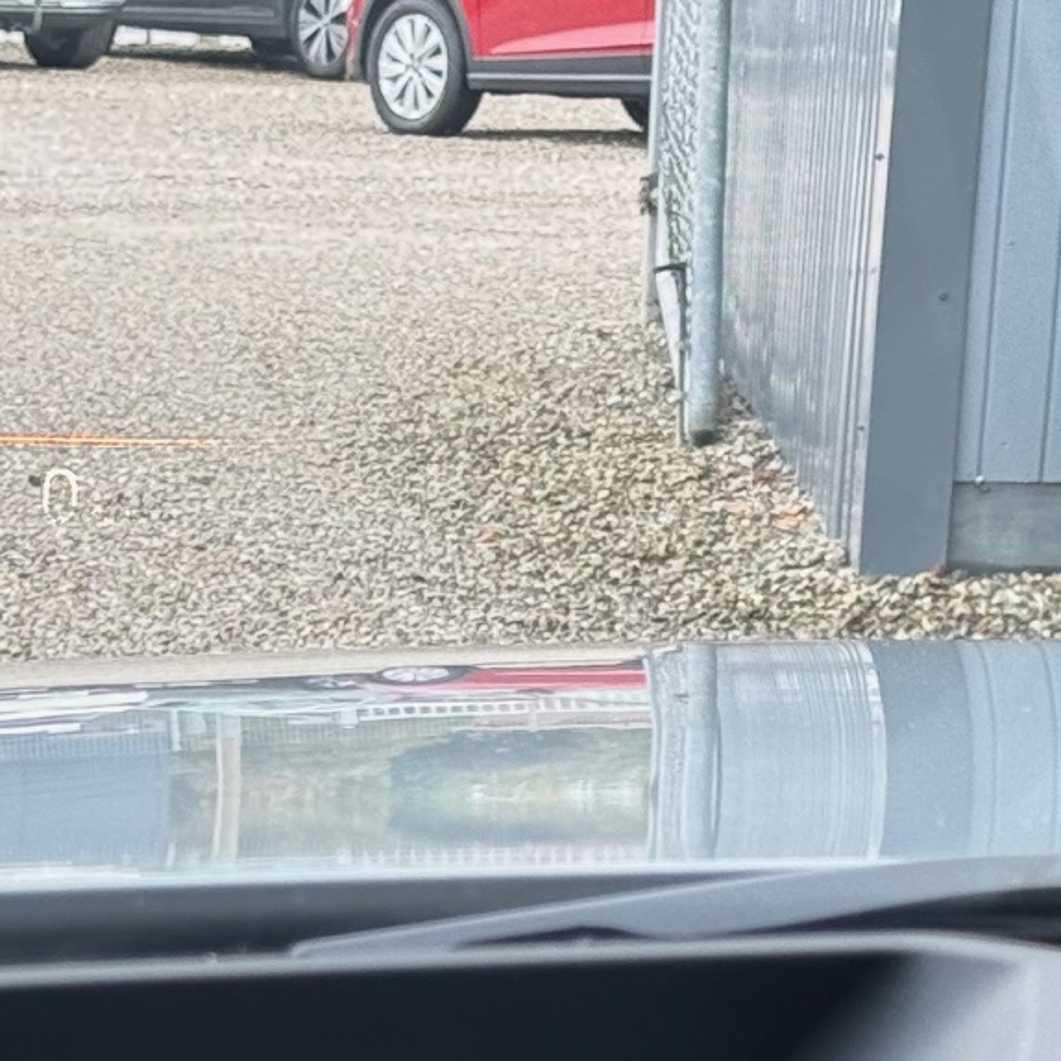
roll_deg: -1.6
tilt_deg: -14.8
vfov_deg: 11.6
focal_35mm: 149
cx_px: 2
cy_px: 1137
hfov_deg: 11.6
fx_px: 5167
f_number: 1.78
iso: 100
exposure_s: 1/305
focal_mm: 6.76
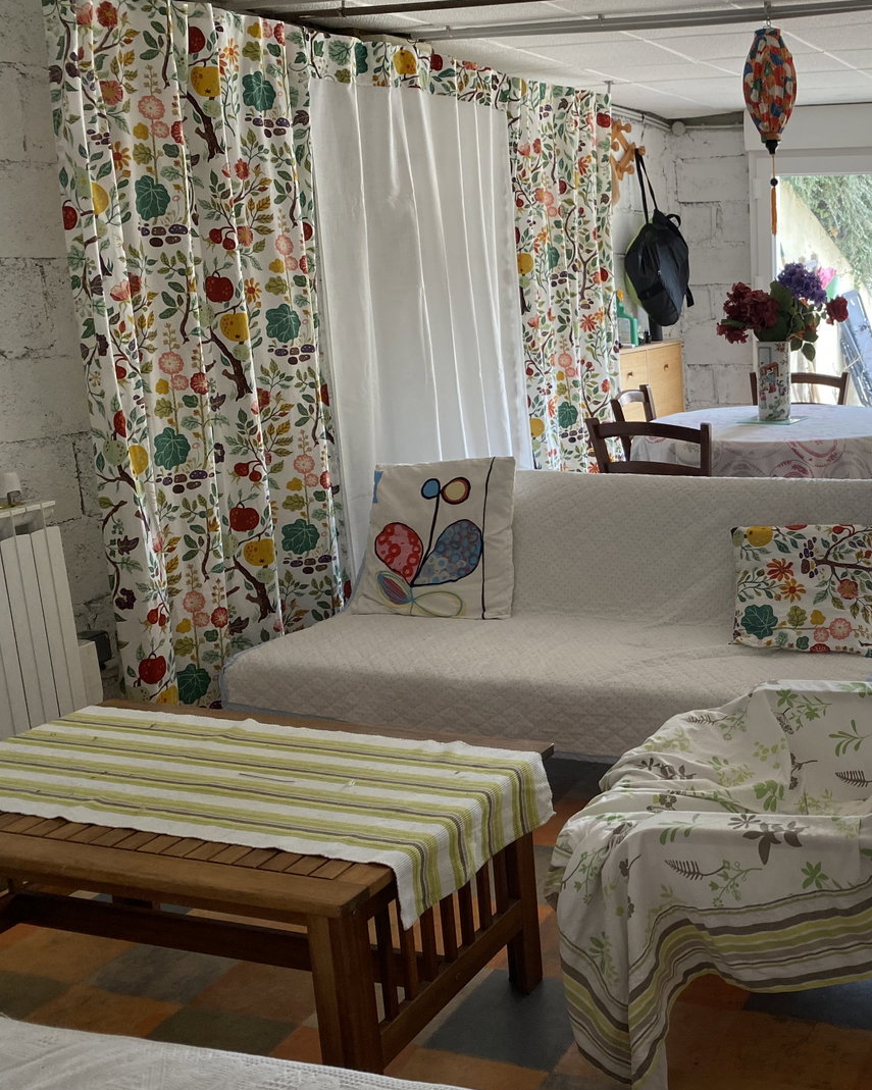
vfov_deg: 47.9
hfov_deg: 36.4
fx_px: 1226
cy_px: 551
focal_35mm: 38
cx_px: 808
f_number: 1.8
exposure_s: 1/121
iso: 100
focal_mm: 4.25
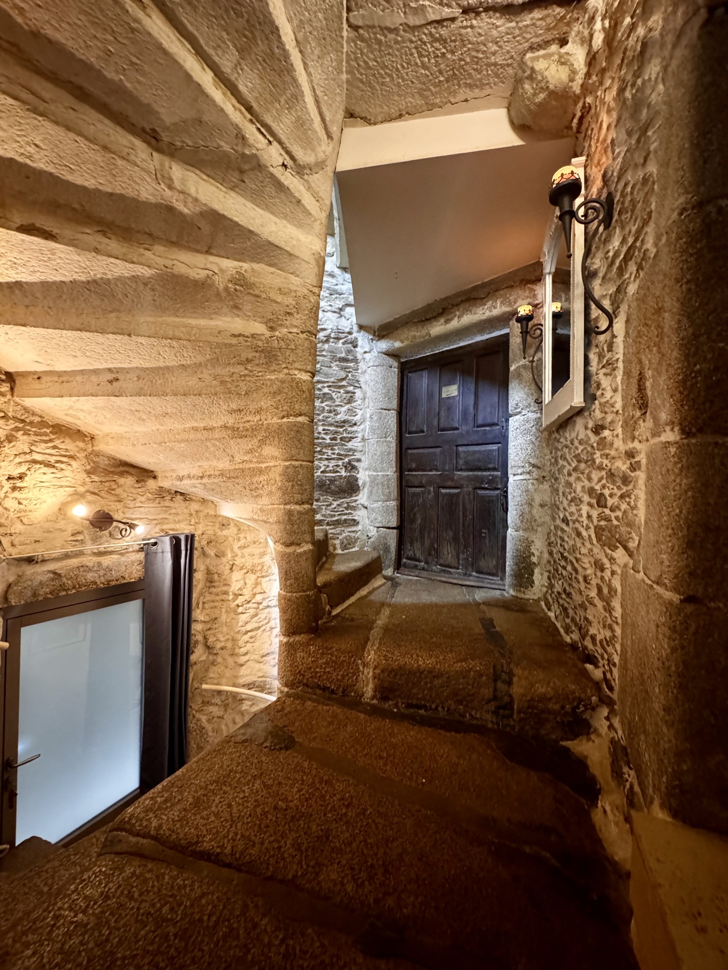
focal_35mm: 14
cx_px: 364
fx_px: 393
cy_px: 485
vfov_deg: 102.1
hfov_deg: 85.7
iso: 1250
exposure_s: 1/33
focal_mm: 2.22
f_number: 2.2
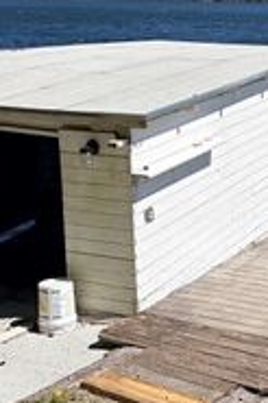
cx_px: 266
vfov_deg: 27.3
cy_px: 95
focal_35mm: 73
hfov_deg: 18.2
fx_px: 817
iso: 64
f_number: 1.6
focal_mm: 5.96
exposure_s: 1/6329
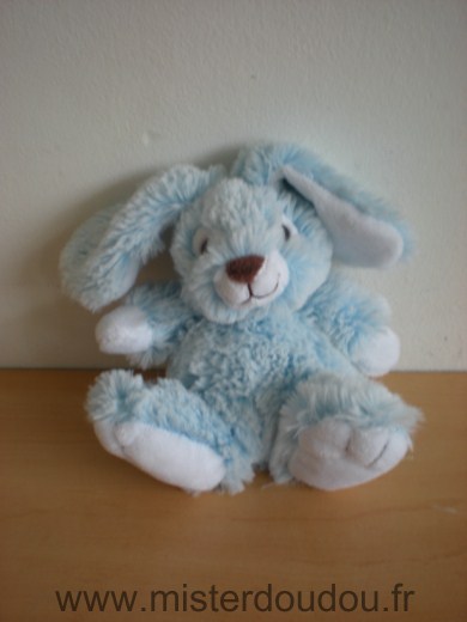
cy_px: 311
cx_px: 234
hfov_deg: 37.7
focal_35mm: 38
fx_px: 684
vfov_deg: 49.0
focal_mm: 6.3
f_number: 3.1
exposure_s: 1/11.4
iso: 64
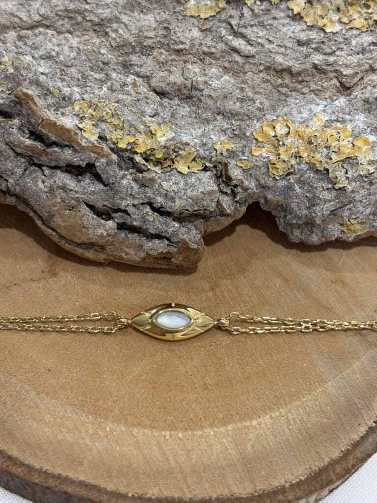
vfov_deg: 36.8
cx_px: 188
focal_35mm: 52
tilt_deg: -55.7
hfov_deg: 28.0
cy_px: 252
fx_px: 755
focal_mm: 5.96
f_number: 1.6
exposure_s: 1/50
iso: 80
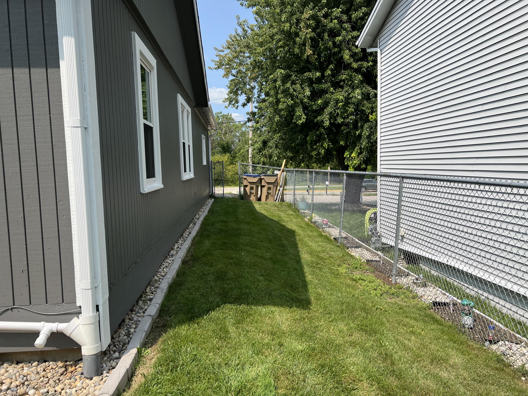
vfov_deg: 53.1
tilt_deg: -3.7
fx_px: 397
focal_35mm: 26
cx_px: 264
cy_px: 198
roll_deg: +1.3
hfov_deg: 67.3
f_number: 1.5
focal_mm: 5.7
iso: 50
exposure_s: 1/3356
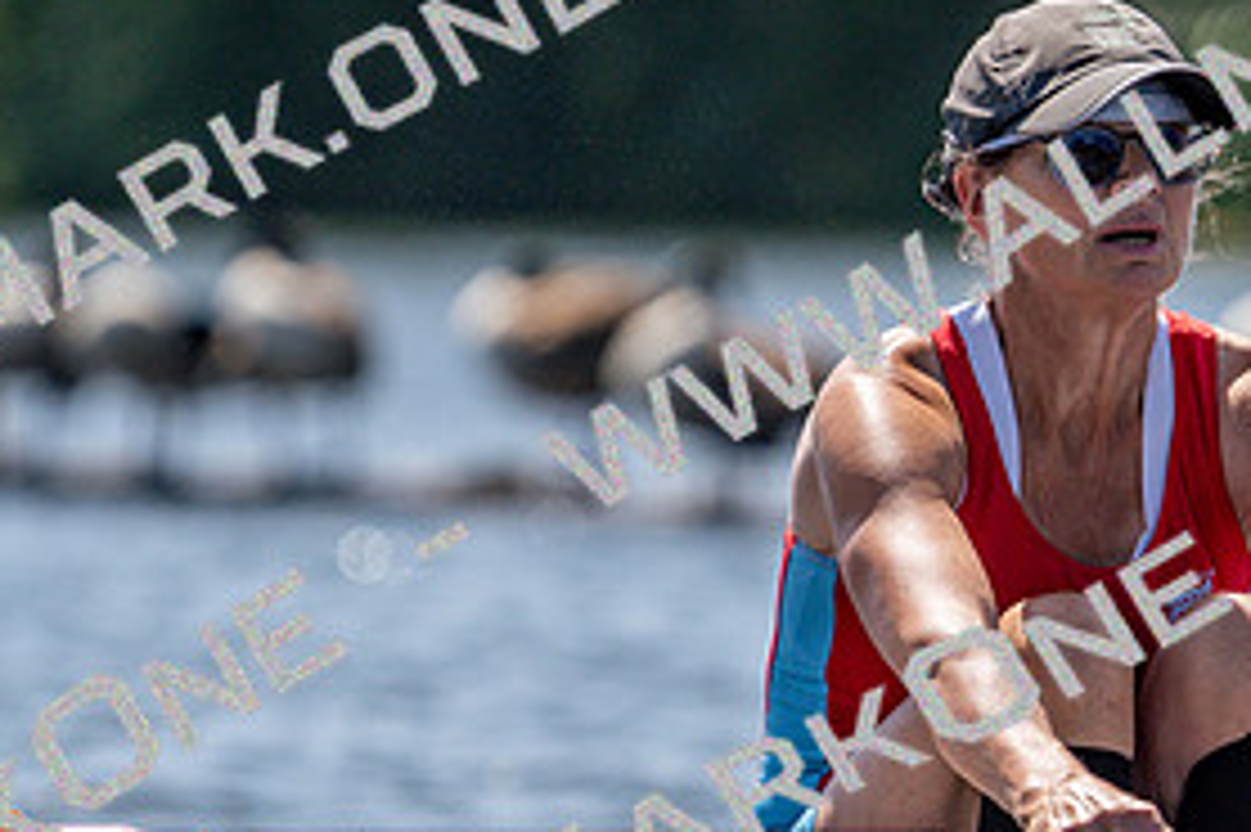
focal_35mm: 890
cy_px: 519
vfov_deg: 1.5
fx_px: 30908
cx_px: 1098
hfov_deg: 2.3
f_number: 6.3
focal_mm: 426
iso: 320
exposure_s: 1/2000
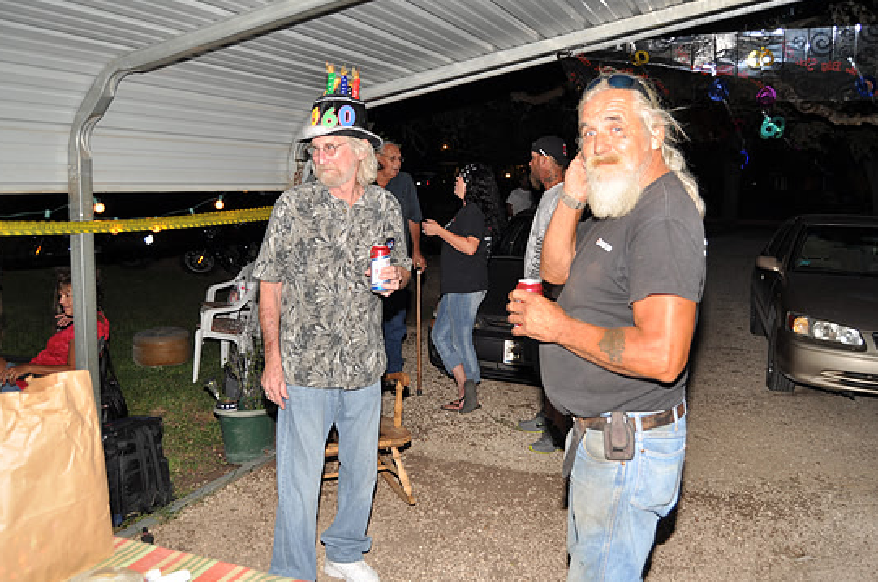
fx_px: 744
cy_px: 281
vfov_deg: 42.8
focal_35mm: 31
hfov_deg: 61.1
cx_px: 461
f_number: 4
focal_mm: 19
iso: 200
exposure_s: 1/60
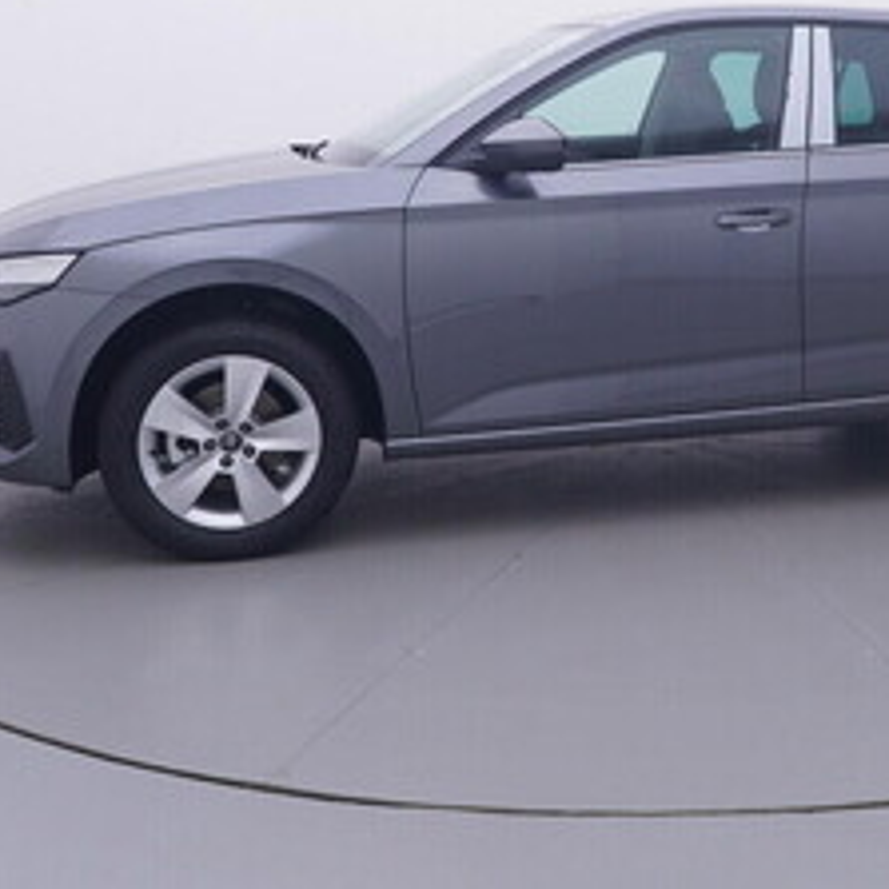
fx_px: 1367
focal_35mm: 47
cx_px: 664
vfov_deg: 34.8
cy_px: 165
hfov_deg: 35.3
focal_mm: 15
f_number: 5
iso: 200
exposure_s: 1/80
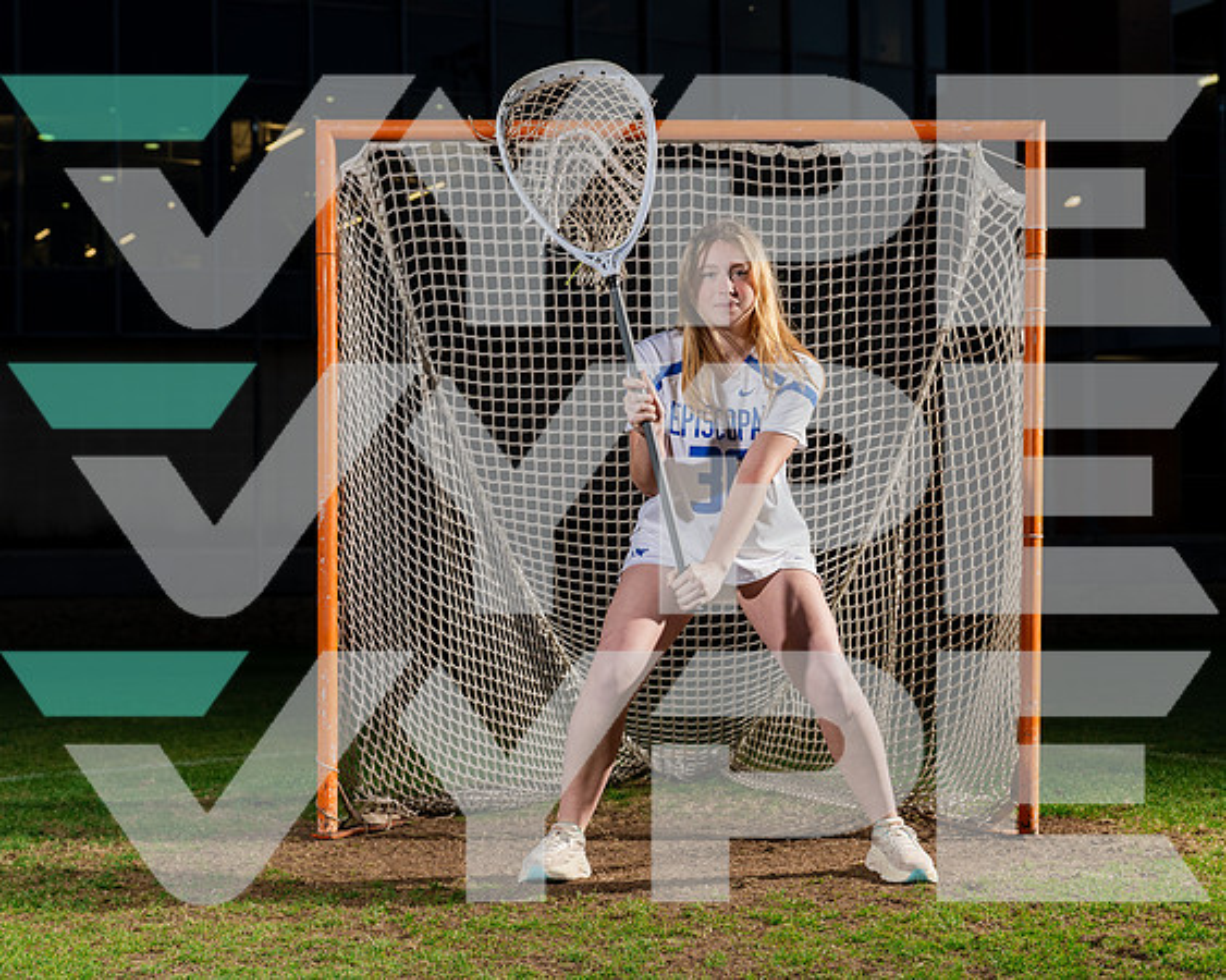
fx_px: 1977
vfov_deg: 27.8
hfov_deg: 34.4
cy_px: 478
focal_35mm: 55
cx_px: 653
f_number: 4.5
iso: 250
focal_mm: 47
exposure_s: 1/250
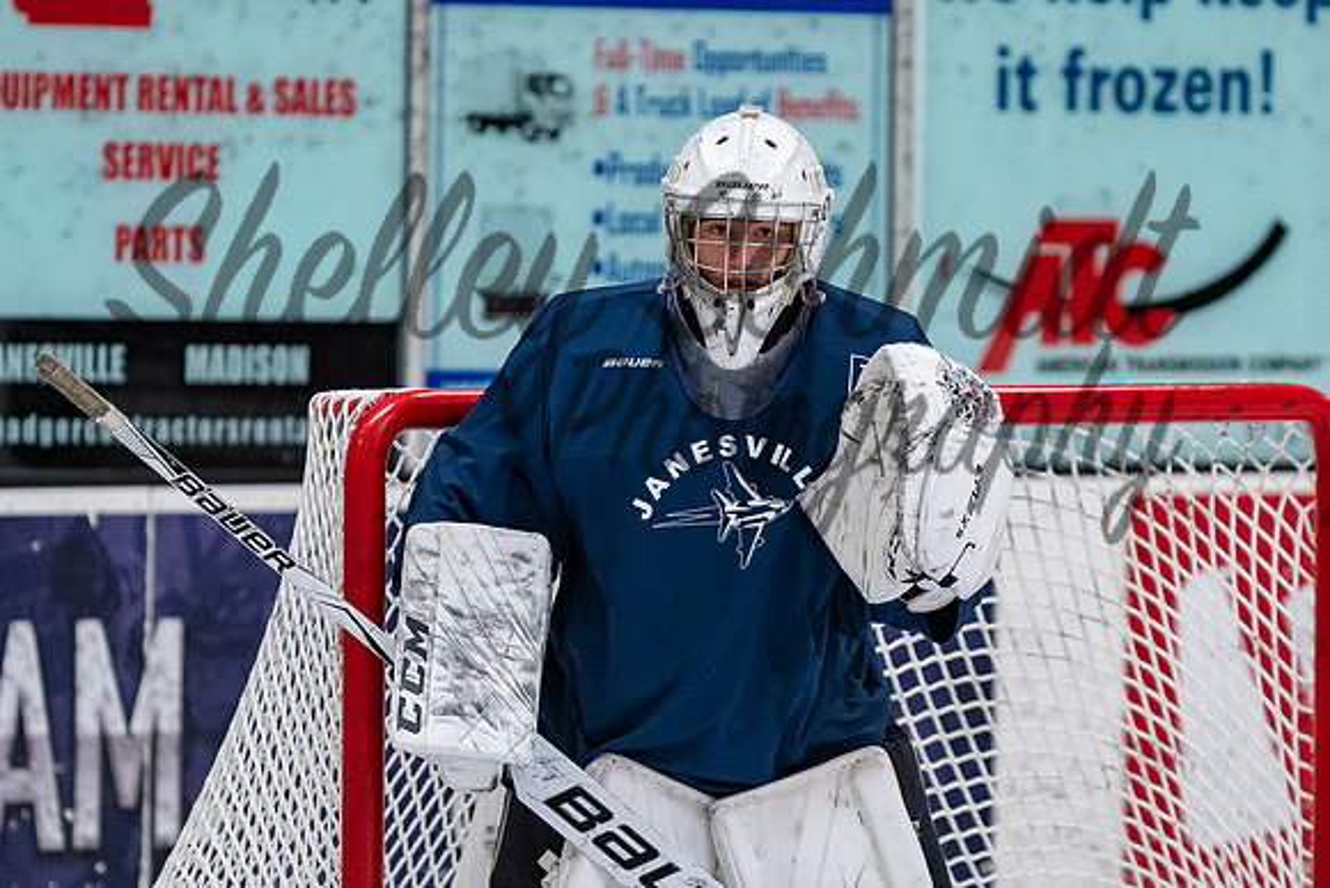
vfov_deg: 3.7
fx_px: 13651
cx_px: 726
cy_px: 366
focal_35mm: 369
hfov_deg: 5.6
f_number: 3.2
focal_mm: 200
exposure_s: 1/800
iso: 2000
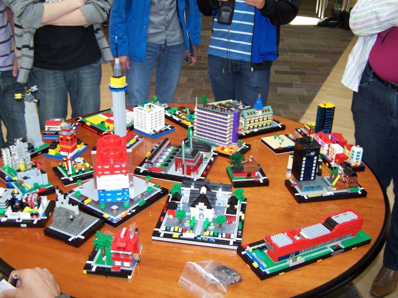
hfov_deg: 49.0
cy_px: 149
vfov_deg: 37.7
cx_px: 199
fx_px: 437
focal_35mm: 38
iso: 140
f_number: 2.8
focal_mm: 6.3
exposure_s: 1/60
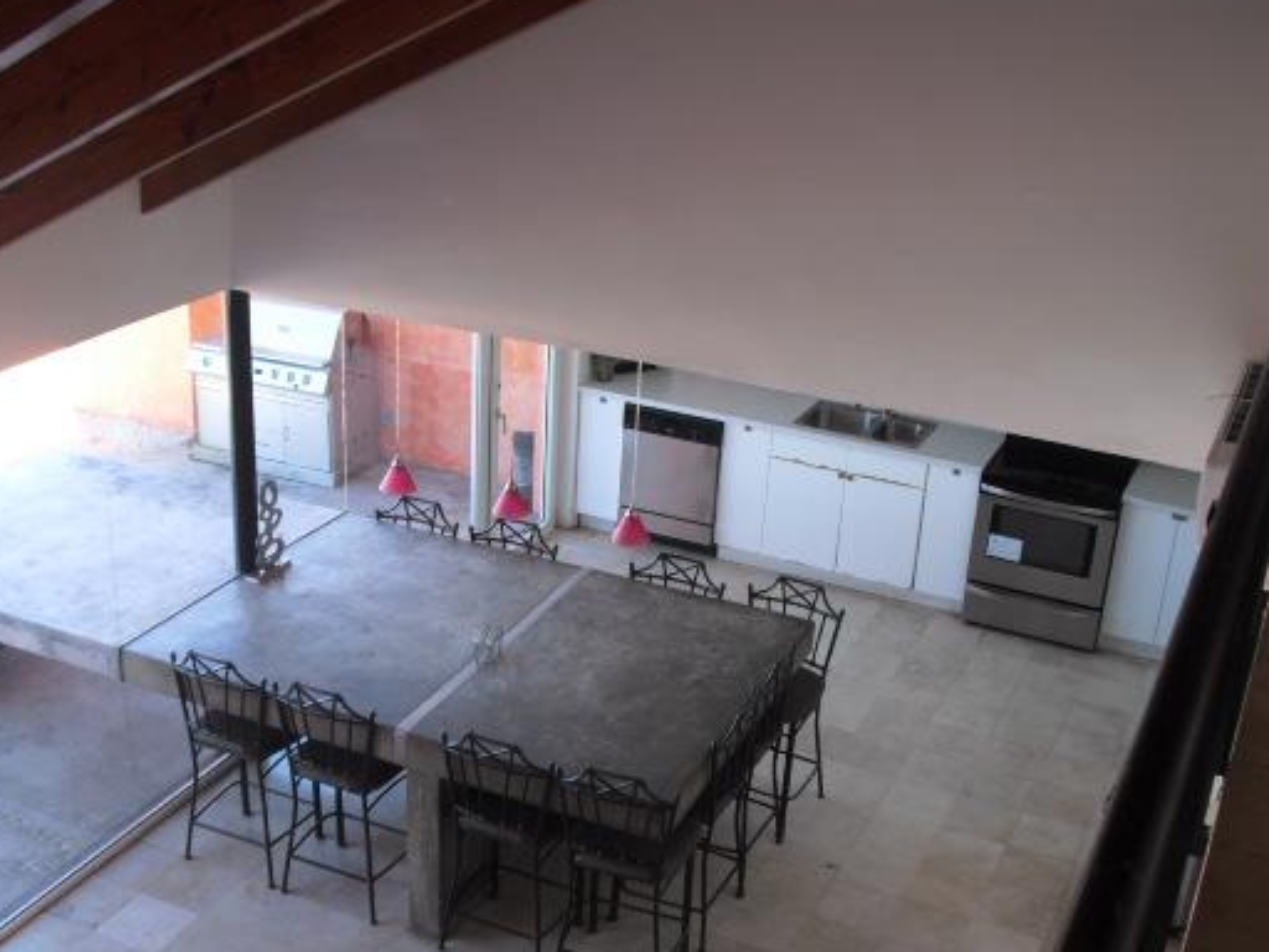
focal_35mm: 45
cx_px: 538
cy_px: 563
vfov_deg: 32.1
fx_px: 1650
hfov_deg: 42.0
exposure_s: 1/60
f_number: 3.1
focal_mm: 6.3
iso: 100
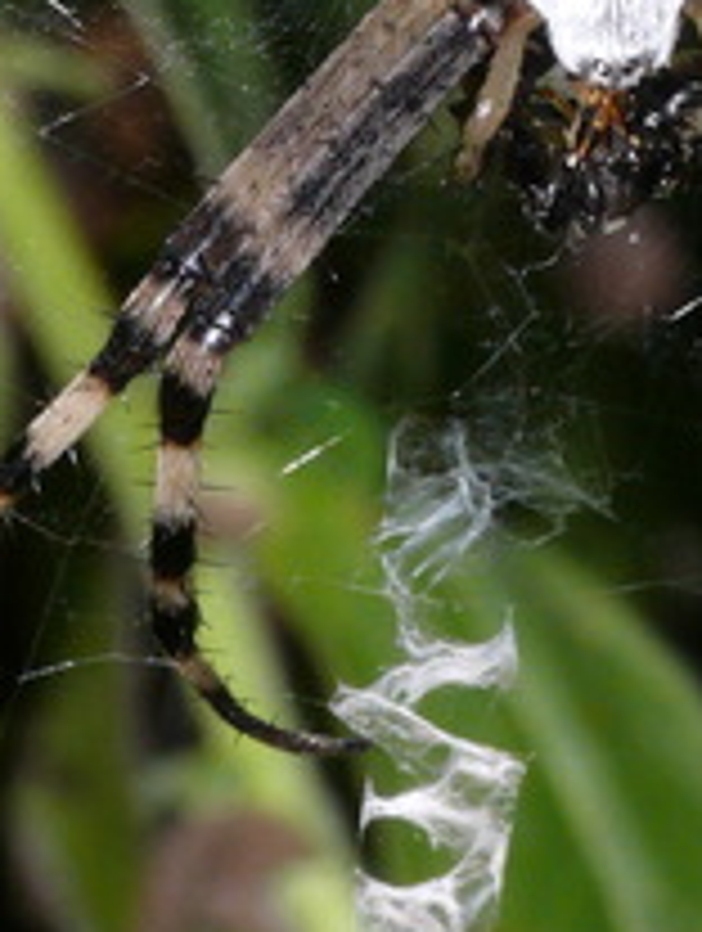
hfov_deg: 4.6
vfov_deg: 6.1
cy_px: -306
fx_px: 8653
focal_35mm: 321
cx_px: 716
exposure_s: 1/640
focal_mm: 22
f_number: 11
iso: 200
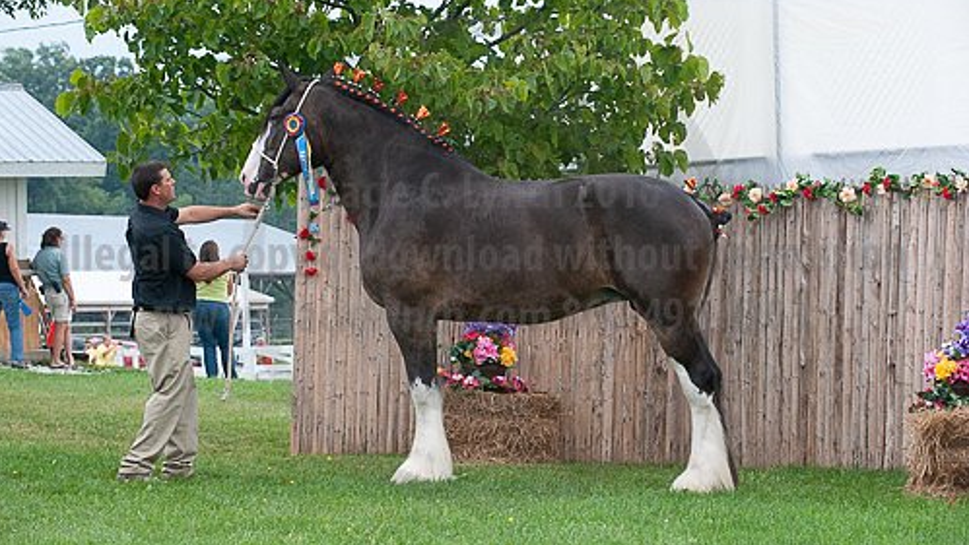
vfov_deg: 9.2
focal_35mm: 132
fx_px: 3393
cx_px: 482
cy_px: 251
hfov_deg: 16.3
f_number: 5.6
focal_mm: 125
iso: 2000
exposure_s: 1/1000
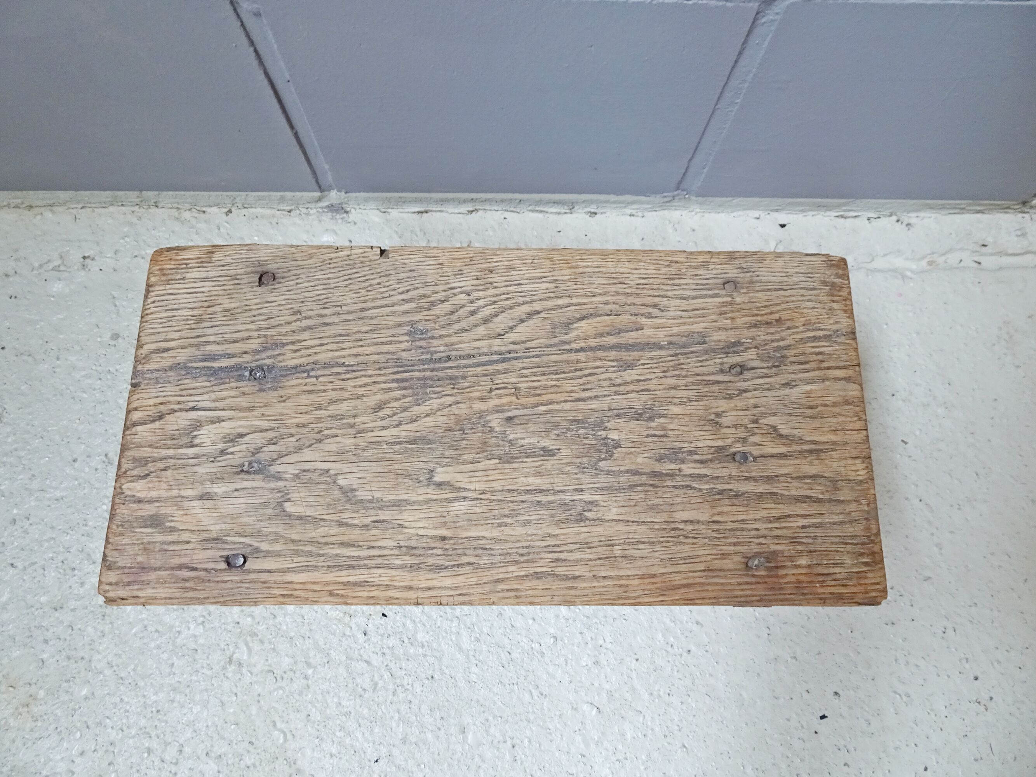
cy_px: 388
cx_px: 518
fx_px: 718
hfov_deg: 71.6
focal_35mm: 24
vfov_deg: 56.8
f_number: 3.5
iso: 500
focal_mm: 4.1
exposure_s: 1/30
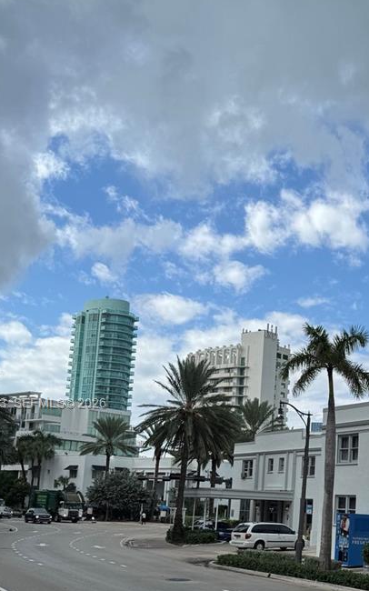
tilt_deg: +7.8
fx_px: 757
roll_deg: -2.5
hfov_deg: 26.3
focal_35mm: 47
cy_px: 405
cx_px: 347
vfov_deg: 42.0
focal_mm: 6.76
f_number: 1.78
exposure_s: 1/4608
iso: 80
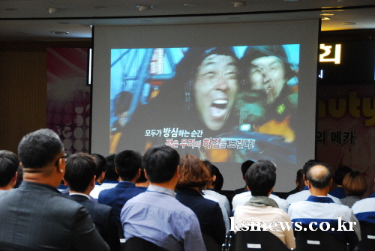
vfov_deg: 11.5
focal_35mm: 120
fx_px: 1252
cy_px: 126
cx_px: 188
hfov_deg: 17.0
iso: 1250
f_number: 8
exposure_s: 1/15
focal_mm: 80
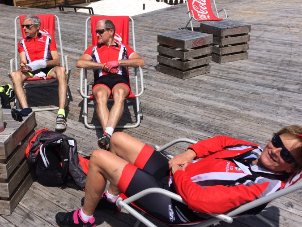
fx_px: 384
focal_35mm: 44
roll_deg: +0.9
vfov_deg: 32.7
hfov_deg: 42.6
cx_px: 111
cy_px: 87
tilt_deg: -19.9
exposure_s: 1/3165
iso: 32
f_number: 2.2
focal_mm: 4.15
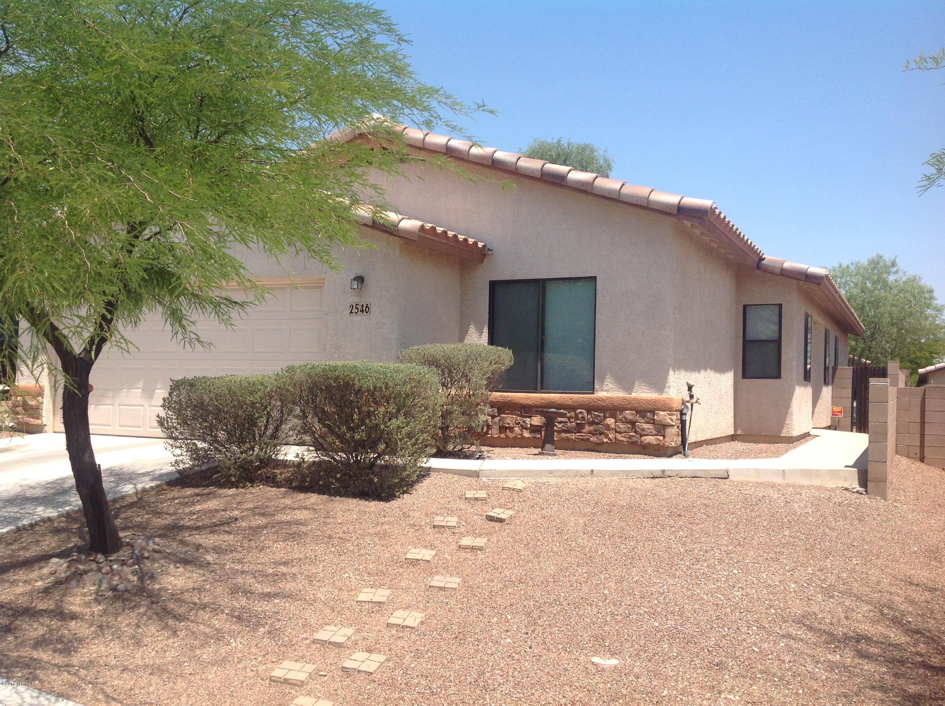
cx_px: 472
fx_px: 954
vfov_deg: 40.6
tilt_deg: +1.4
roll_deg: -1.4
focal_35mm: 35
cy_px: 353
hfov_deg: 52.7
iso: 50
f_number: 2.4
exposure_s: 1/1681
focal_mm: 4.28
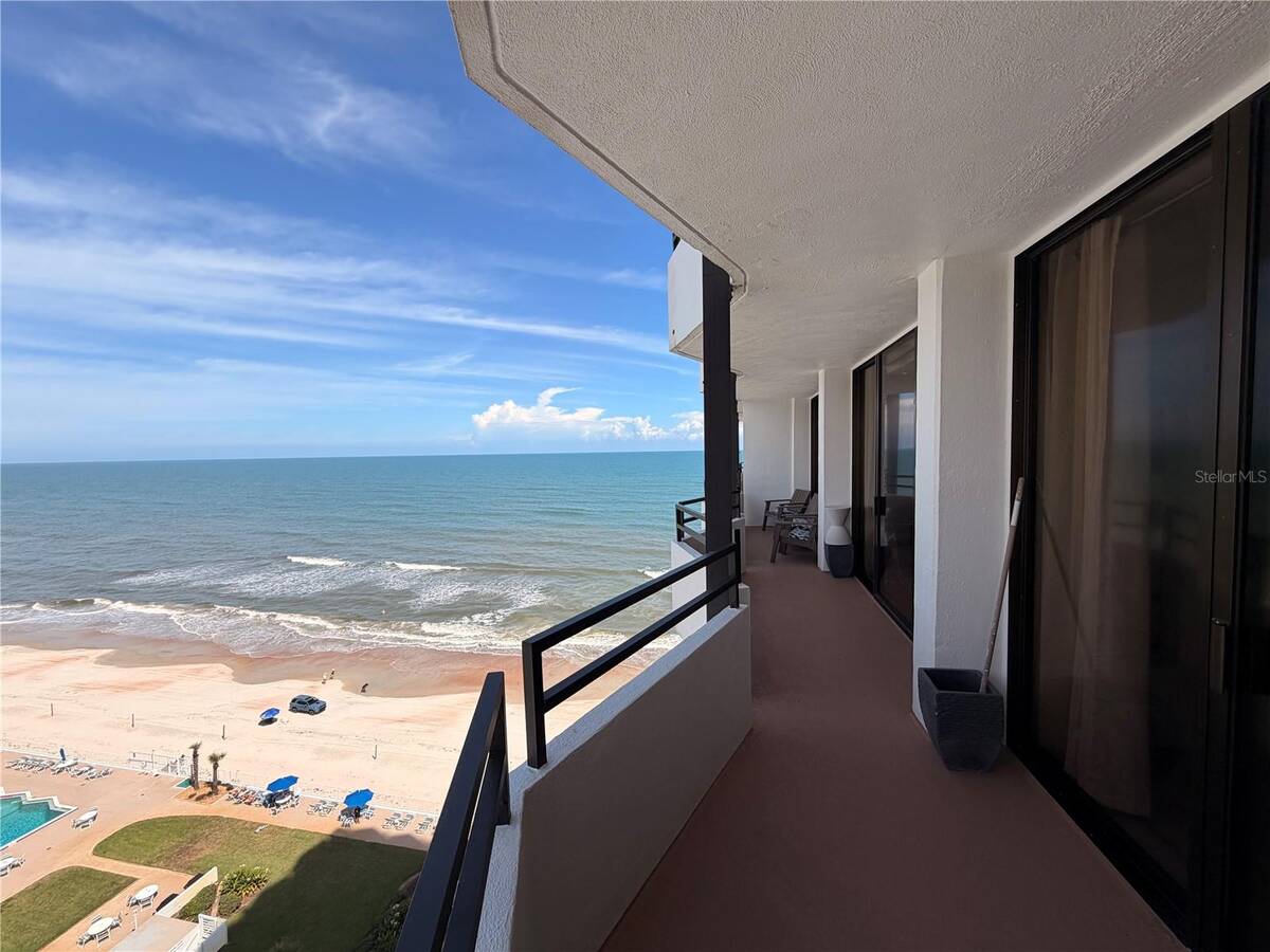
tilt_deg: -2.5
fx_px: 514
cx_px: 635
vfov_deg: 85.7
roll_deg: +1.4
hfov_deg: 102.1
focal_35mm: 14
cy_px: 476
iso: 25
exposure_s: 1/1068
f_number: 2.2
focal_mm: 2.22
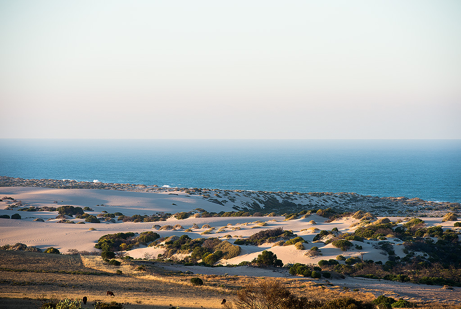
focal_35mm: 200
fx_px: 2566
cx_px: 230
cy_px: 154
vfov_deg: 6.9
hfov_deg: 10.3
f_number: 7.1
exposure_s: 1/200
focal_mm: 200
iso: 280
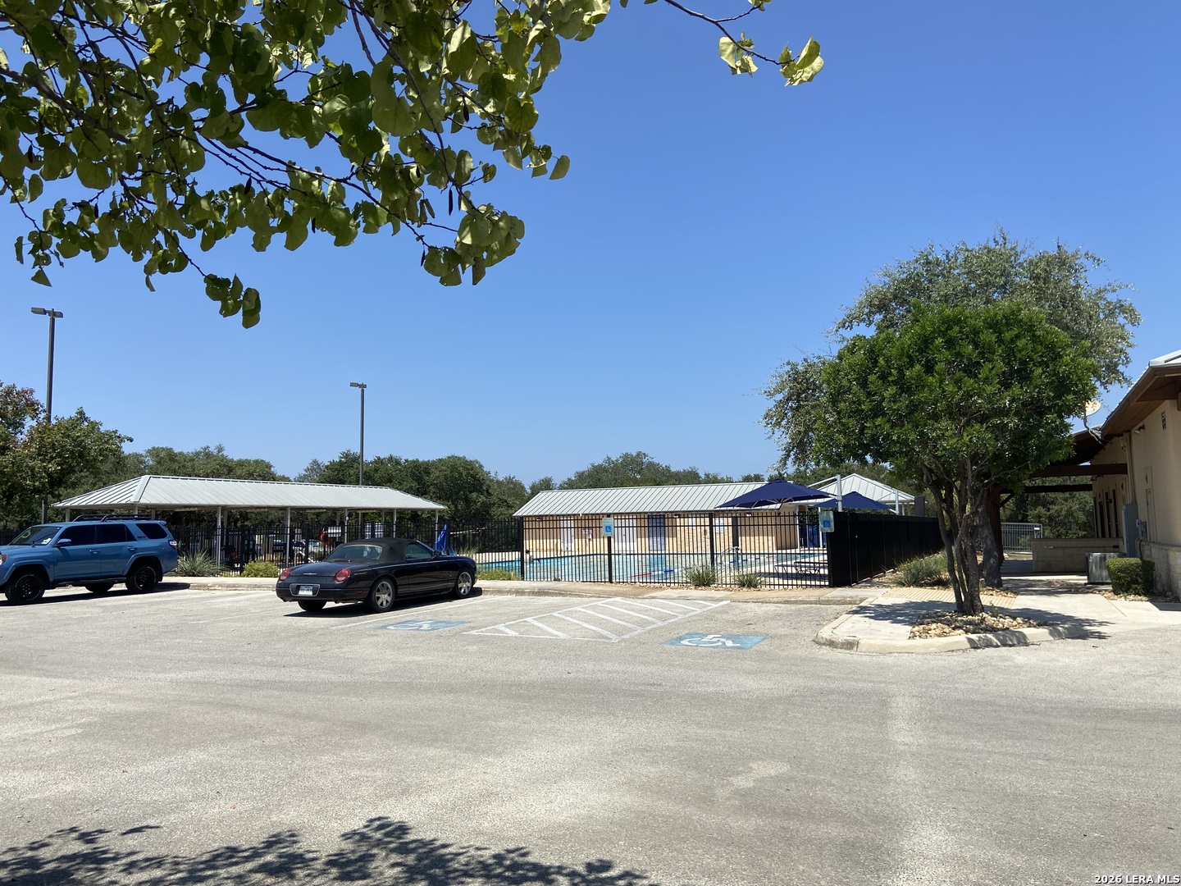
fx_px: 887
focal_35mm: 26
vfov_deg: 53.1
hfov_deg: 67.3
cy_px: 443
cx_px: 590
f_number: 1.8
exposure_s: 1/3401
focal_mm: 4.25
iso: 32
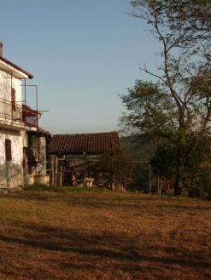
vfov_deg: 38.9
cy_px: 139
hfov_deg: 28.7
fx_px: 398
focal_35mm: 49
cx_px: 29
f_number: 7.3
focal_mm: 6.3
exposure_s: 1/250
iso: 64
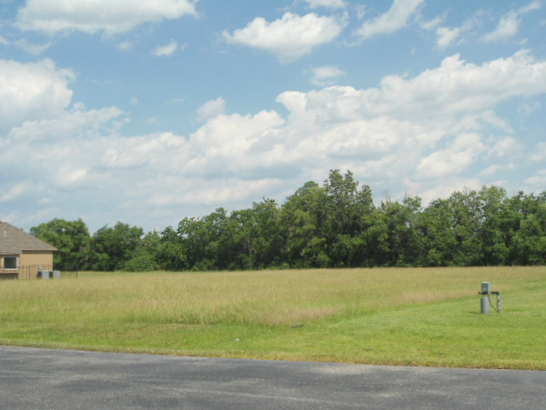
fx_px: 836
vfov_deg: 27.5
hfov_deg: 36.2
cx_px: 273
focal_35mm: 53
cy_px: 205
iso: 100
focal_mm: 9.5
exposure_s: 1/250
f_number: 11
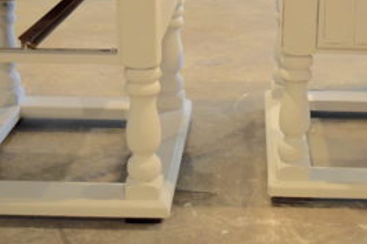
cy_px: 88
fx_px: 805
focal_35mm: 79
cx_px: 233
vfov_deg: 17.2
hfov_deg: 25.6
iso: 3200
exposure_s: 1/100
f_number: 4.2
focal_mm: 28
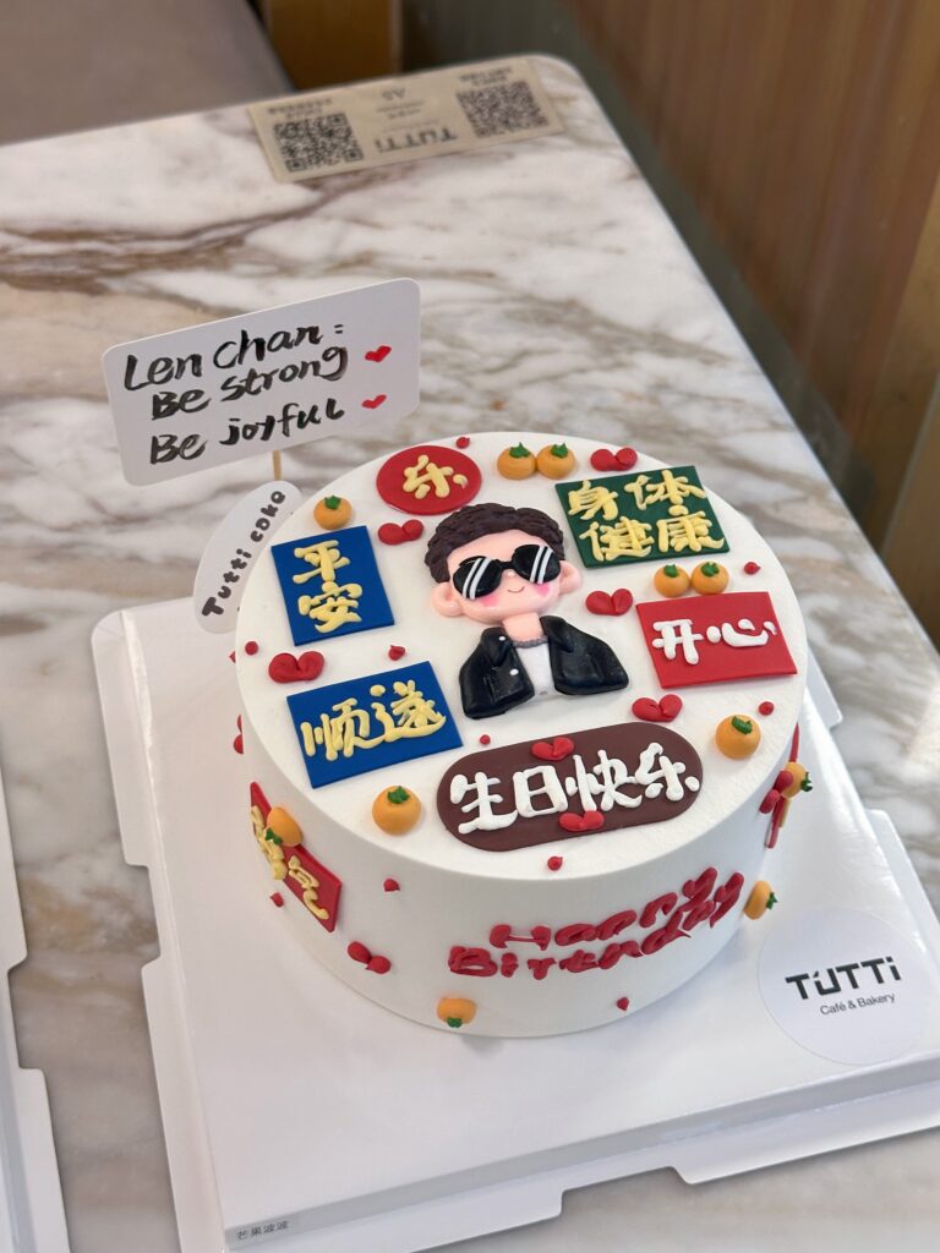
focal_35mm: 48
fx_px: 1738
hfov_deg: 30.3
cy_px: 626
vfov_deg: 39.7
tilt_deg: -52.1
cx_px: 470
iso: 160
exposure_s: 1/50
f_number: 1.78
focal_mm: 6.86
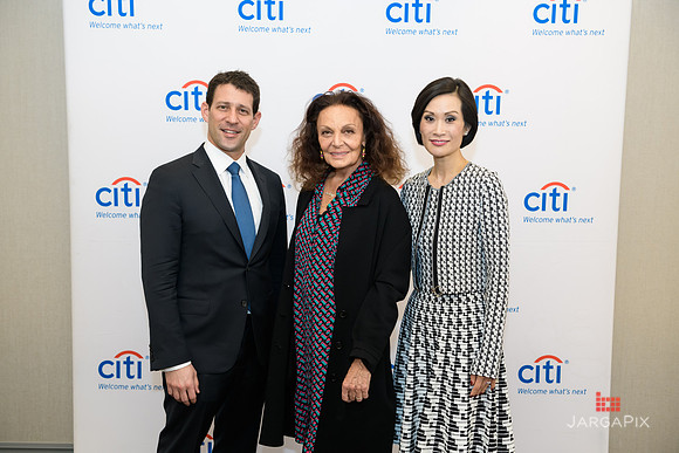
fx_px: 830
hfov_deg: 44.5
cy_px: 226
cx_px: 340
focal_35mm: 44
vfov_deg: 30.5
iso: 800
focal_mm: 44
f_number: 4
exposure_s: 1/125
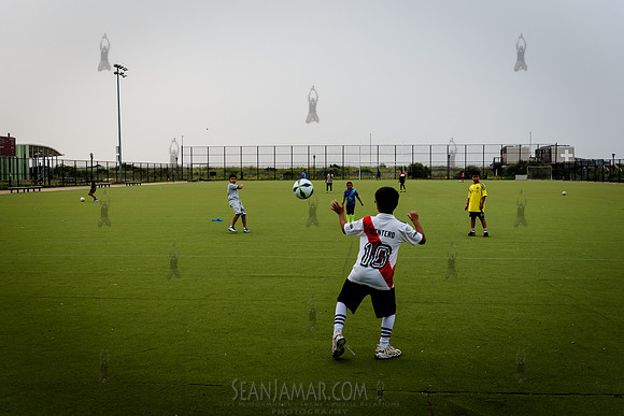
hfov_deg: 52.1
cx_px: 308
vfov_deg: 36.1
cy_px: 208
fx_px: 638
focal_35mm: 37
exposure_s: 1/2500
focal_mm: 36
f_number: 4
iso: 250
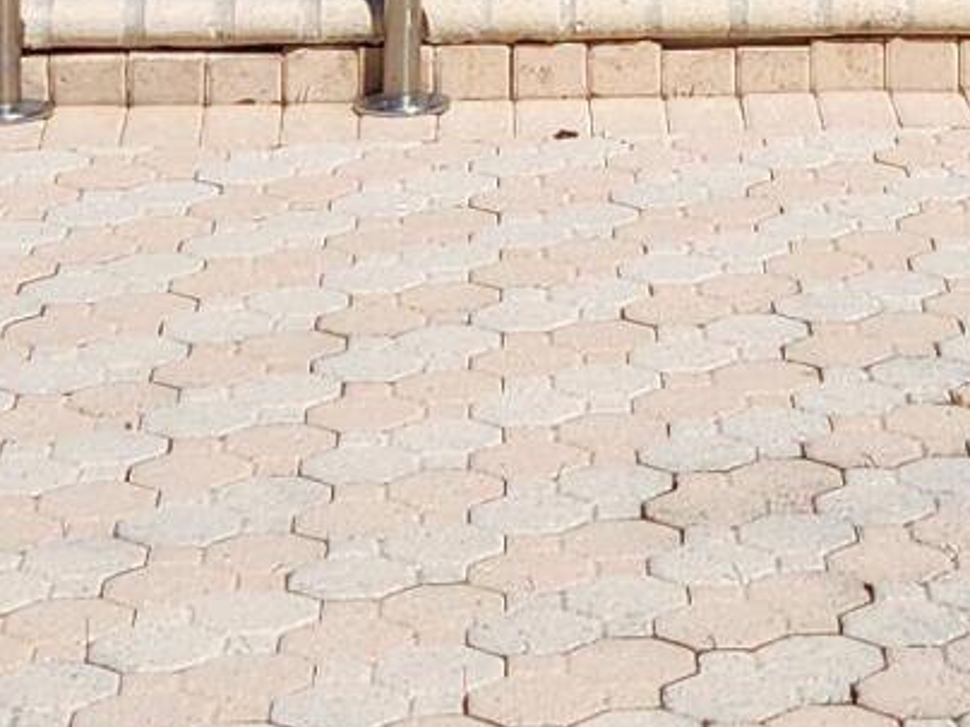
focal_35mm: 171
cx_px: 1124
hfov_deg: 11.4
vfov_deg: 8.5
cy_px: -425
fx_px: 4792
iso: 20
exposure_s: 1/3559
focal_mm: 5.4
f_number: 1.8
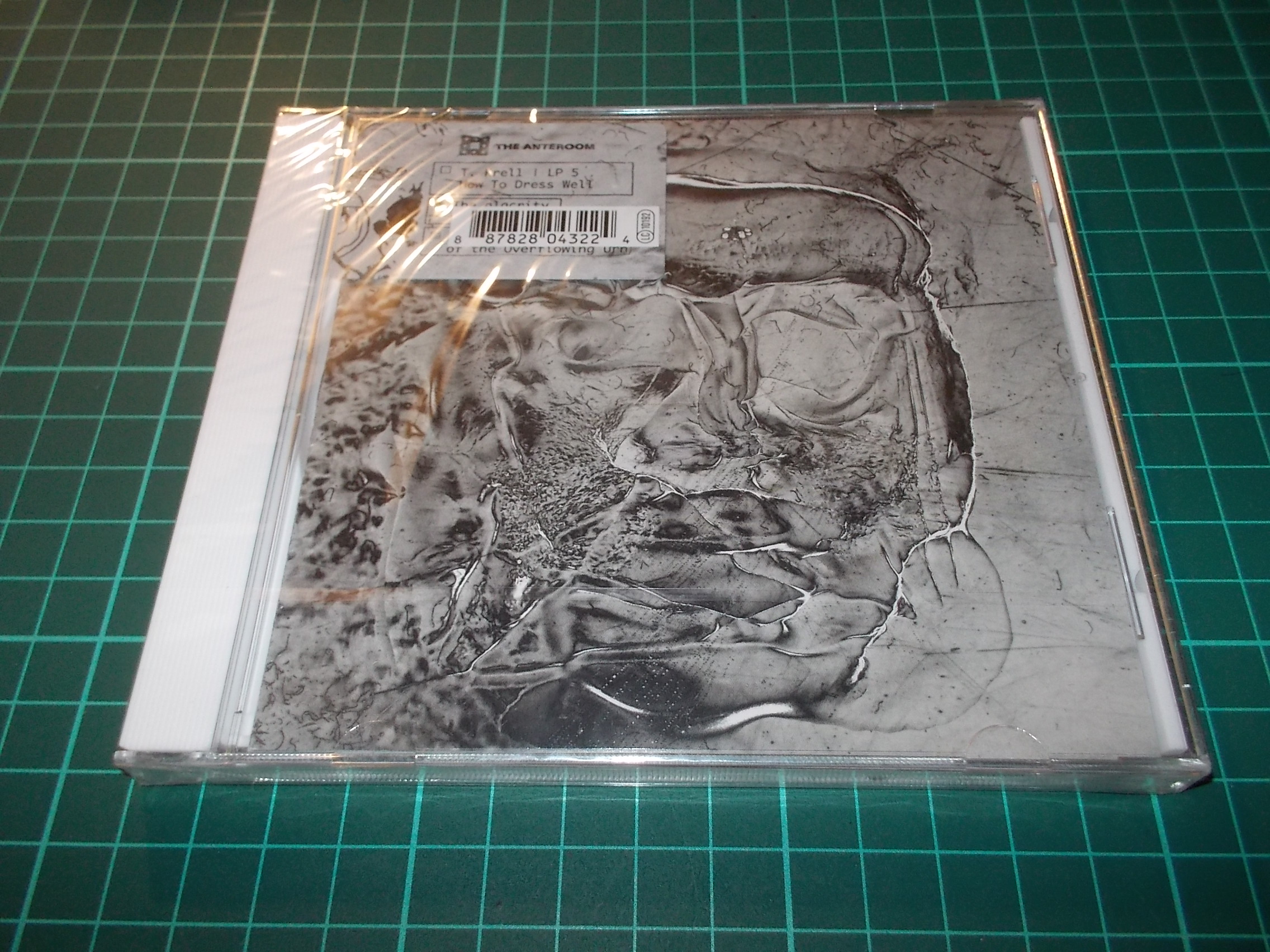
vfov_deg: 48.2
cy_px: 476
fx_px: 1064
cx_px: 635
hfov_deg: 61.7
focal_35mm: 29
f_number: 3.3
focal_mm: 4.1
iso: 200
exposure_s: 1/30
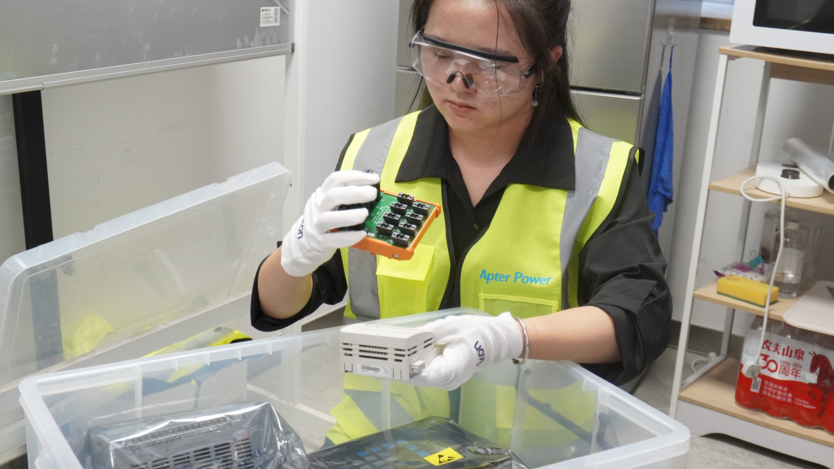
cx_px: 327
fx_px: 1098
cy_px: 250
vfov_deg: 24.1
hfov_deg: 41.4
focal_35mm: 50
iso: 1600
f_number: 4
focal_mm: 25
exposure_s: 1/160
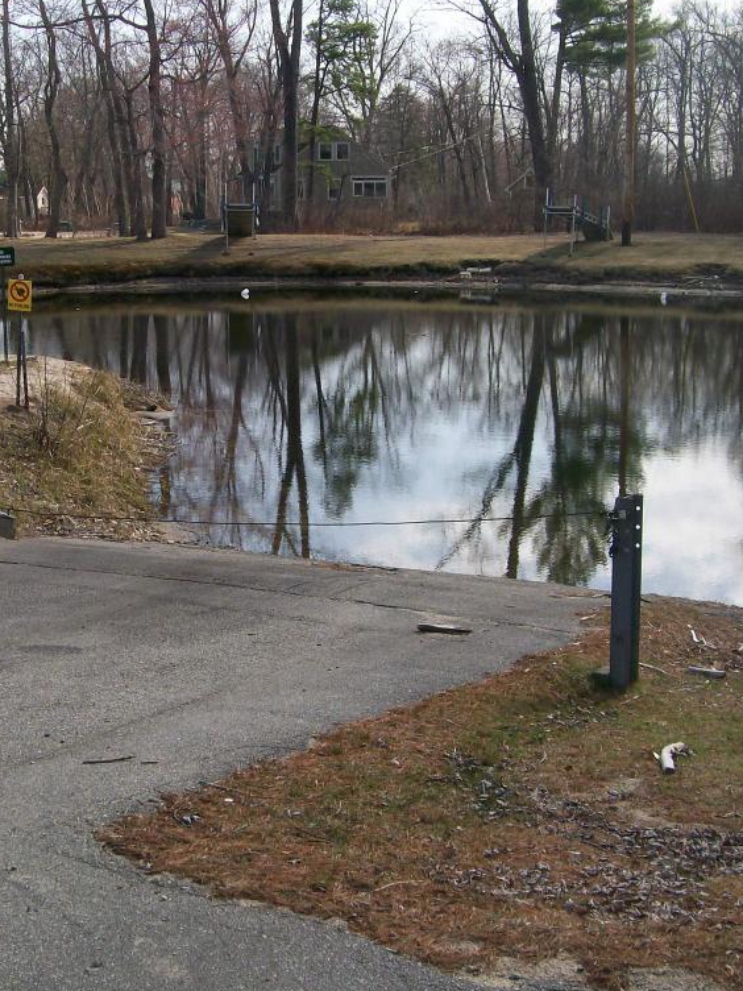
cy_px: 490
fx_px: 1402
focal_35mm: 49
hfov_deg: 29.5
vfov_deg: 38.9
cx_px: 262
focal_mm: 6
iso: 80
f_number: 4.8
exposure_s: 1/428
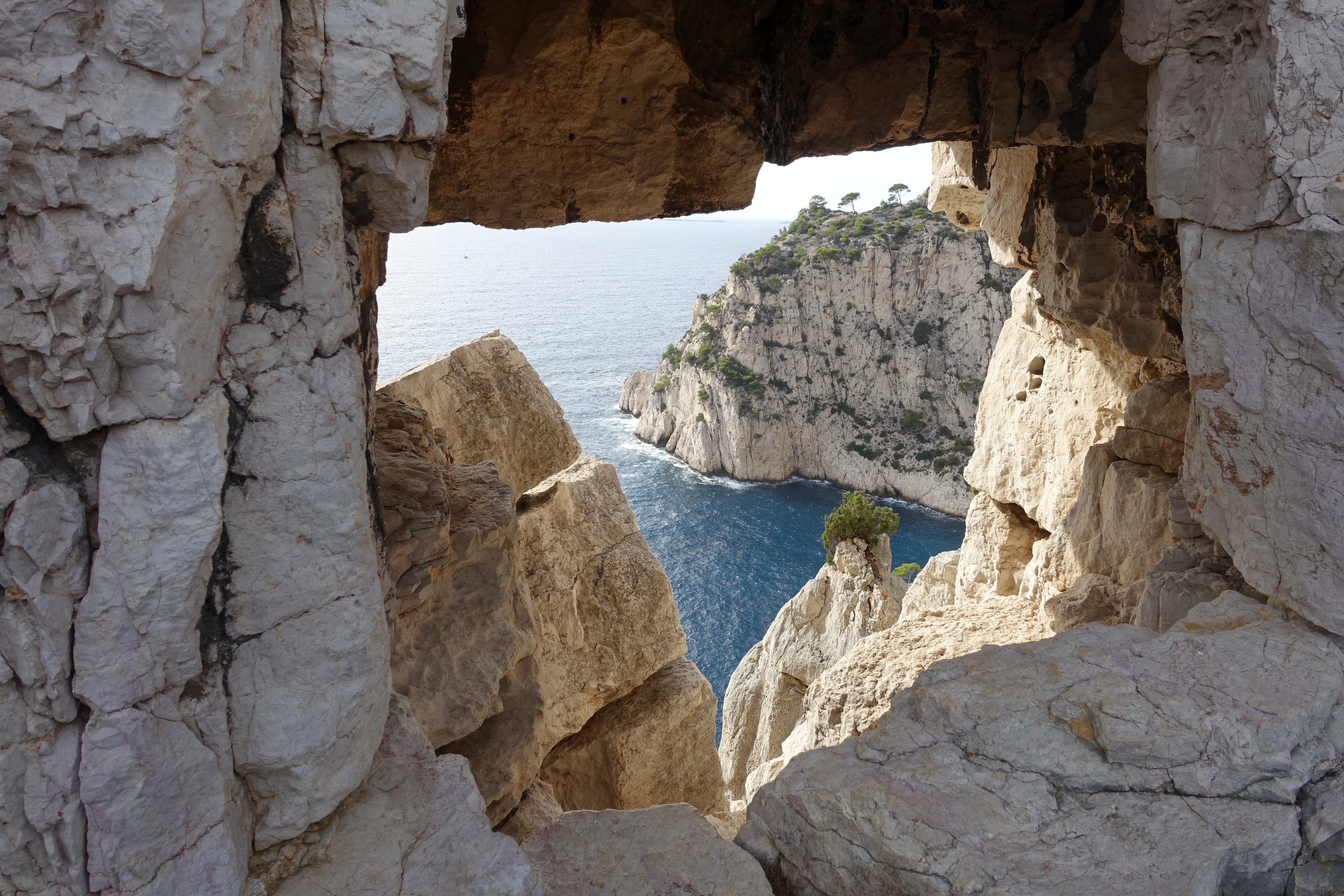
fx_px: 896
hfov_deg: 73.7
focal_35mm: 24
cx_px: 672
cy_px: 448
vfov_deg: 53.1
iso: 125
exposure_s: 1/250
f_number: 5.6
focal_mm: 8.8
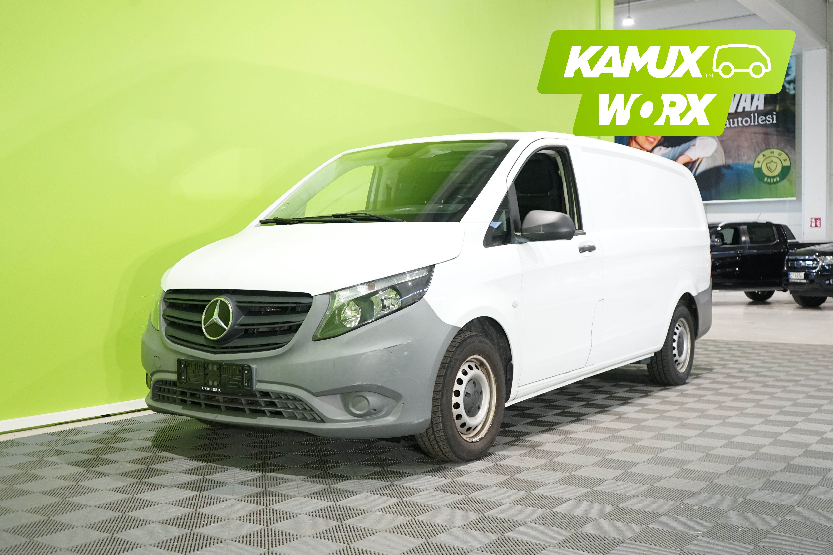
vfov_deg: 35.9
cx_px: 416
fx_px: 856
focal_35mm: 37
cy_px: 278
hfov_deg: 51.9
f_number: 4
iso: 2500
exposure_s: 1/125
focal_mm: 37
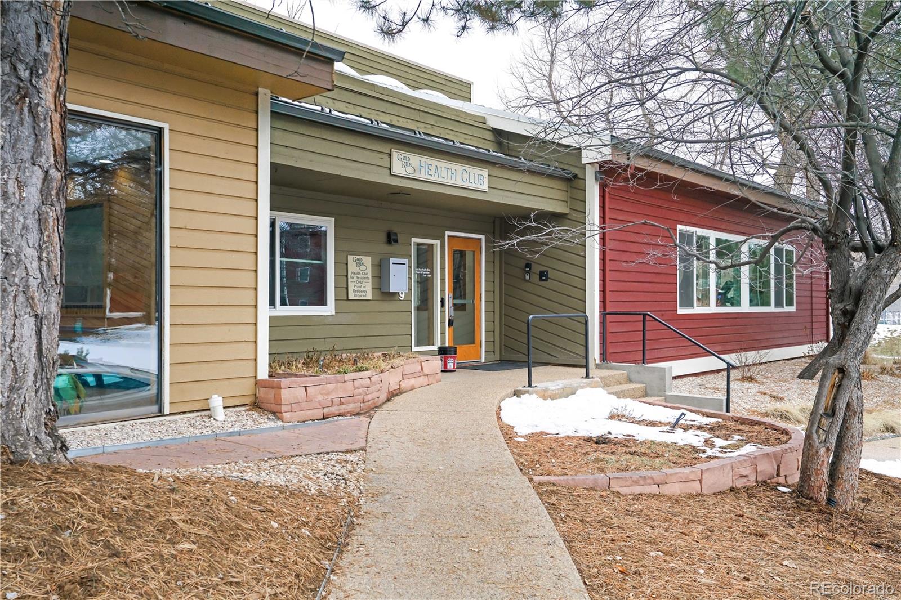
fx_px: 826
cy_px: 300
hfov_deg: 57.2
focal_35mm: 33
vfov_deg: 40.0
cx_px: 450
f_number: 8
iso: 400
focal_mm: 33
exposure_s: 1/40
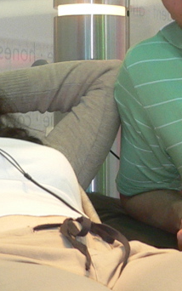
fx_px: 1102
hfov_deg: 9.4
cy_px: 166
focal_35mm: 139
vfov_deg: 15.0
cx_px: 153
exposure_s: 1/20
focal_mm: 5.8
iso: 100
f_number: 2.8
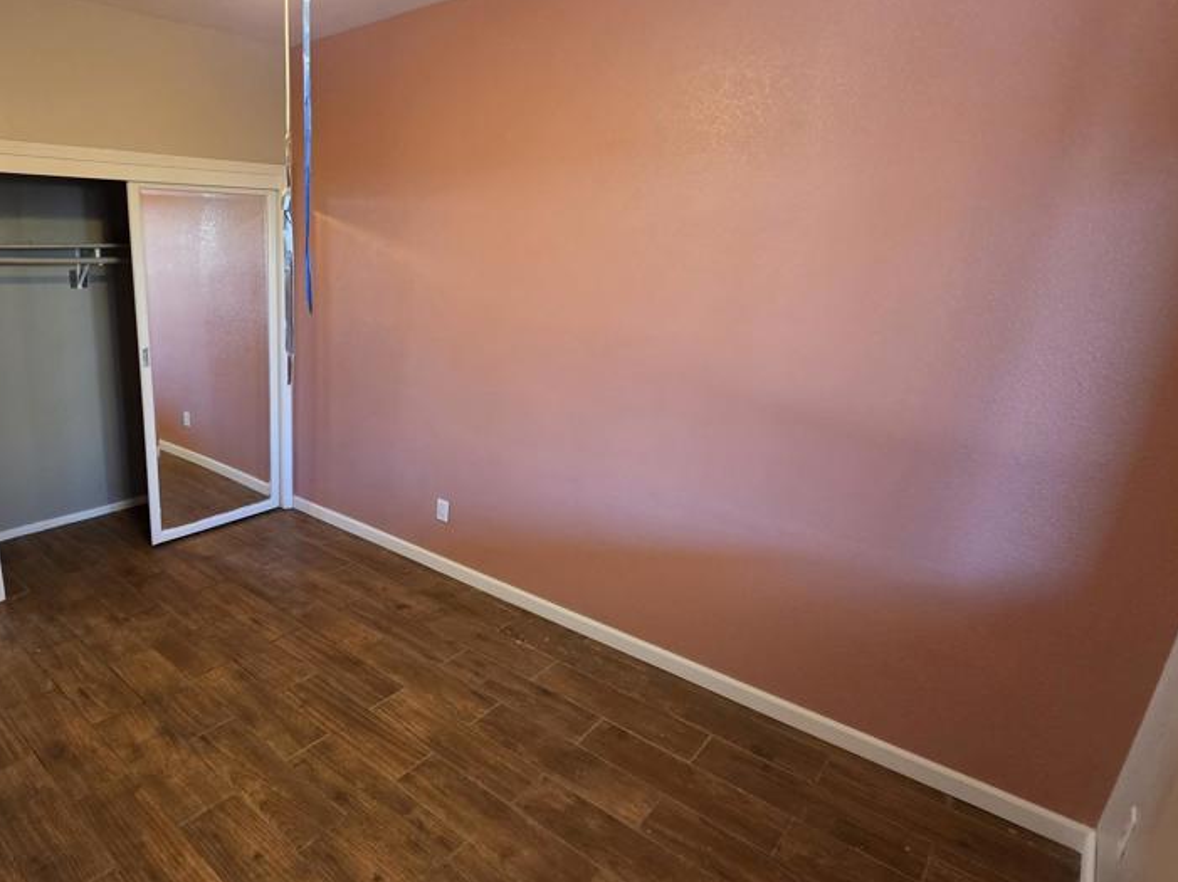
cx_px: 323
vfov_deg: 68.6
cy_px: 452
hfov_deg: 79.5
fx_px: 646
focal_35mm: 19
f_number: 1.9
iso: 160
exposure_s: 1/60
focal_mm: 2.2
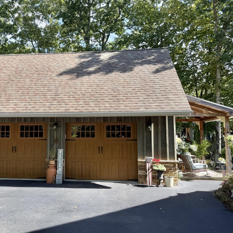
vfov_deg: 55.6
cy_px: 115
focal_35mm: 29
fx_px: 221
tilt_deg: +5.0
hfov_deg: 55.2
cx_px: 93
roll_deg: -0.1
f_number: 1.78
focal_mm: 6.76
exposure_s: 1/955
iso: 80
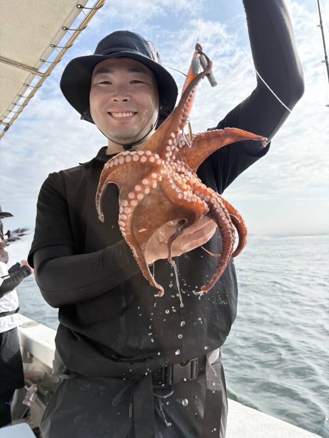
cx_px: 164
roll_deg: -0.6
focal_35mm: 26
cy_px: 219
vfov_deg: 67.3
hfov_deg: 53.1
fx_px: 329
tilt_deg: +3.8
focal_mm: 5.96
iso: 64
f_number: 1.6
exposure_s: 1/3125
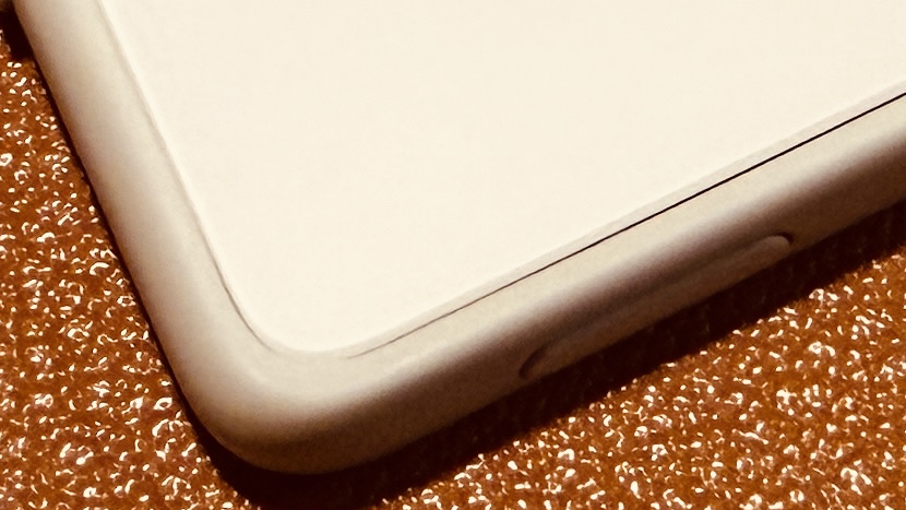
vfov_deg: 9.1
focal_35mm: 127
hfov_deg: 16.8
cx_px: 707
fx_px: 3051
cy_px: -447
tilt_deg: -55.7
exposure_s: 1/60
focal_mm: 2.22
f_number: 2.2
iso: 320
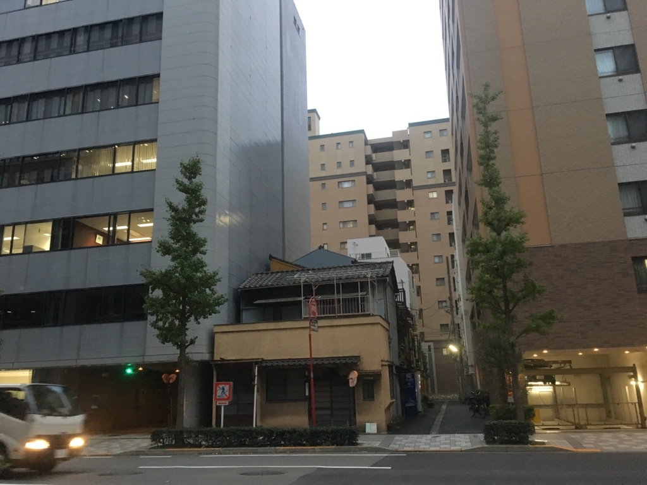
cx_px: 324
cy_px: 242
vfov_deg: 48.2
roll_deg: +1.3
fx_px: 542
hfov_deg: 61.7
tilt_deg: +15.0
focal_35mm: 29
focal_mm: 4.15
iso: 200
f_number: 2.2
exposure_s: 1/30
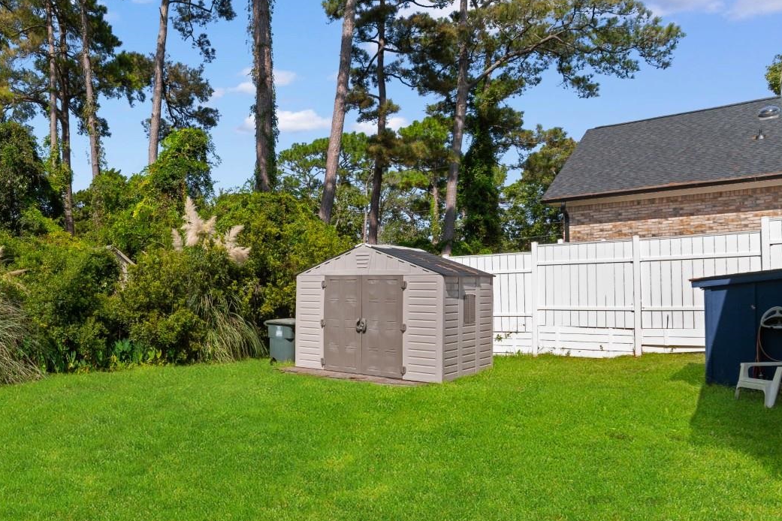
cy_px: 288
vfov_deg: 46.3
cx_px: 184
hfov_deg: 61.4
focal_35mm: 28
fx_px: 608
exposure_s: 1/200
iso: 100
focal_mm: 12
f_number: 7.1
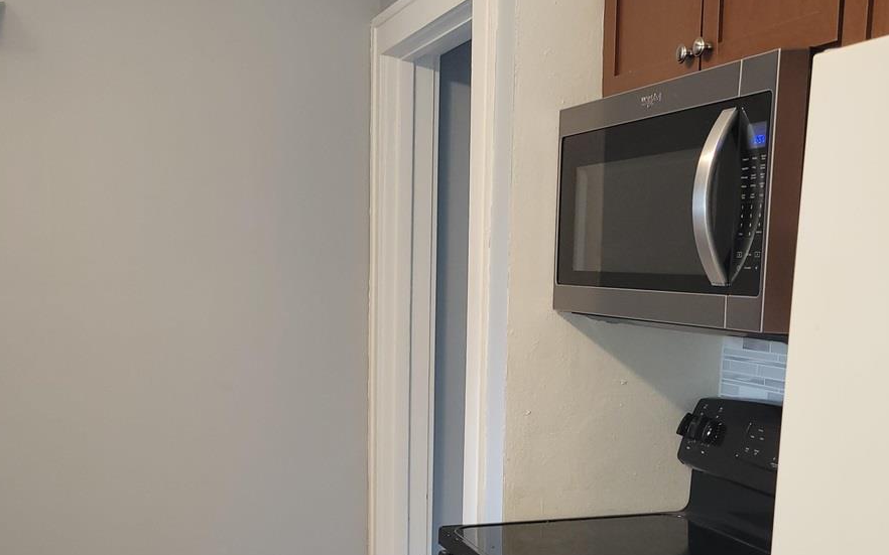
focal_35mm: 48
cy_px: 425
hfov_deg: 41.6
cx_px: 346
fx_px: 1163
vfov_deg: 26.5
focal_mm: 5.4
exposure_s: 1/24
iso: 100
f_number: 1.8
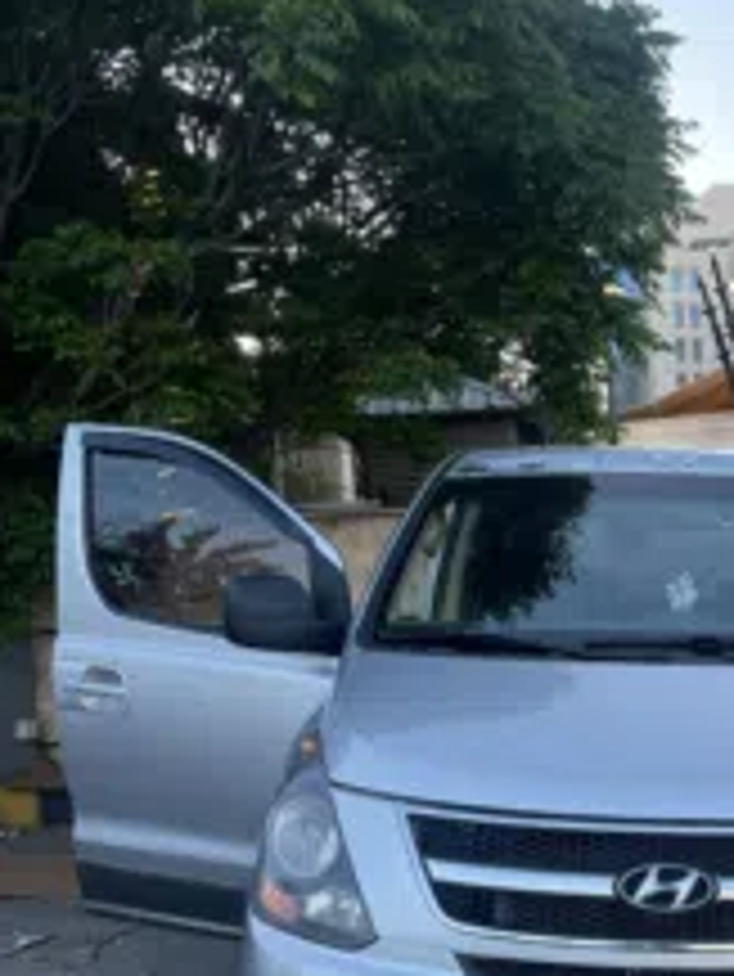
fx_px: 1356
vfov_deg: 38.0
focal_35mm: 48
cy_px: 801
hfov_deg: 29.1
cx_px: 653
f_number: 1.6
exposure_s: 1/279
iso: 32
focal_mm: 4.2
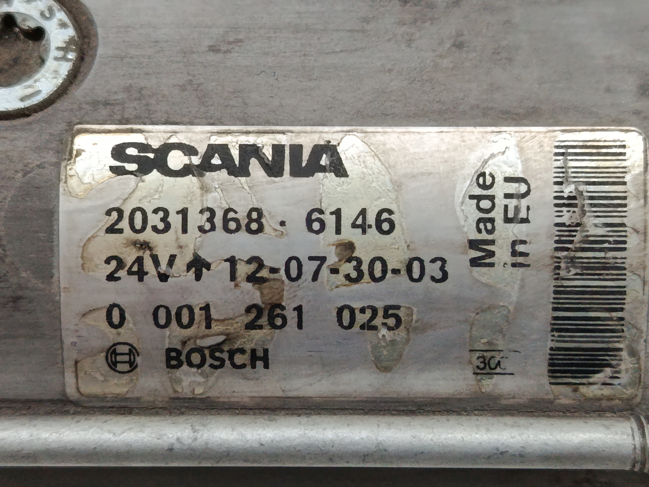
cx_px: 324
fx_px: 1200
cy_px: 244
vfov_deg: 22.9
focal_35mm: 64
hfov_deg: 30.3
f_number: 1.7
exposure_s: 1/50
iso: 1003
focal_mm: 5.24
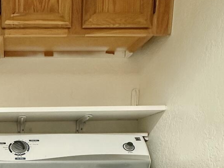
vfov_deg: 26.2
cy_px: 213
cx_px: 13
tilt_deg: -9.2
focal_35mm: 48
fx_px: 311
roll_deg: +0.2
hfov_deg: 36.6
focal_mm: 2.22
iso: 250
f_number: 2.2
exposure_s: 1/60
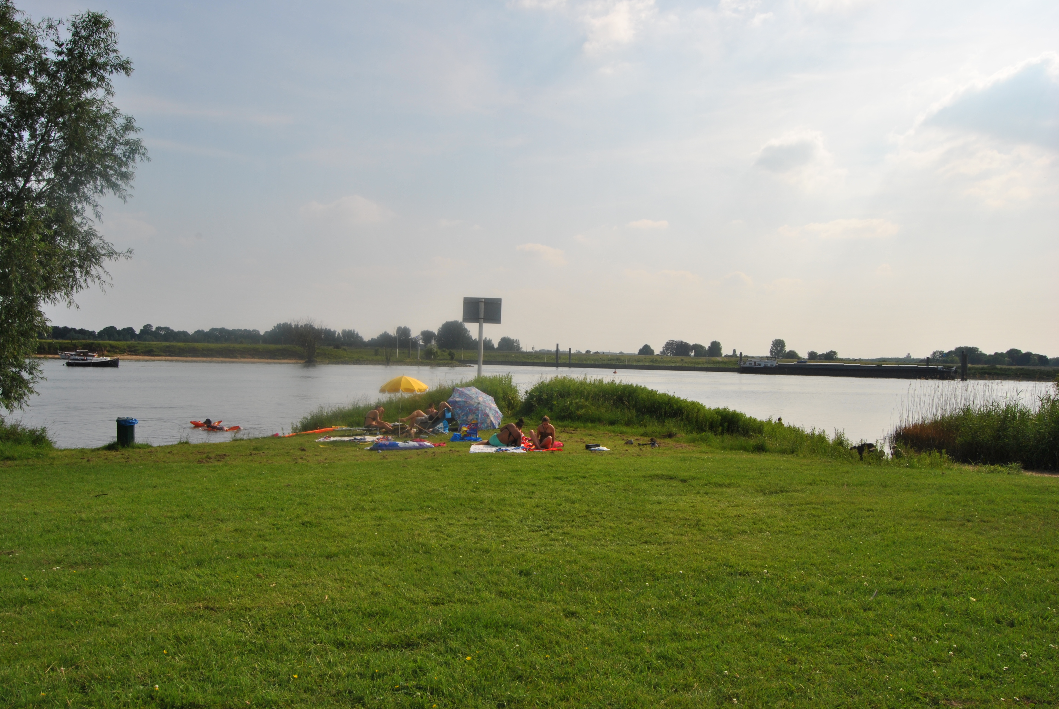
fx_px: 795
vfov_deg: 48.0
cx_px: 530
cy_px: 354
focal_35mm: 27
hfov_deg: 67.3
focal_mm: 18
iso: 100
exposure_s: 1/200
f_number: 14
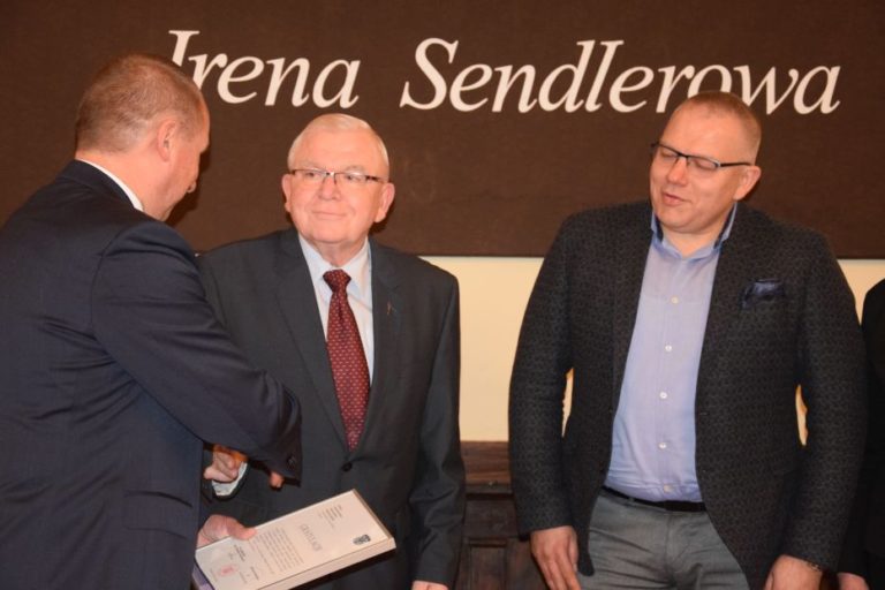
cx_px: 442
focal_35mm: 78
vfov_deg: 17.5
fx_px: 1917
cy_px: 295
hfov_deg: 26.0
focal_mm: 52
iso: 3200
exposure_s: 1/60
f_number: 5
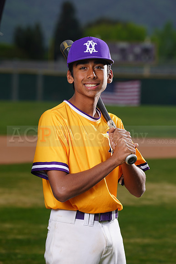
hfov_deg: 6.3
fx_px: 1598
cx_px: 88
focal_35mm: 218
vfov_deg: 9.4
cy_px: 132
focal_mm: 218
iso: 100
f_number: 8
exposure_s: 1/250
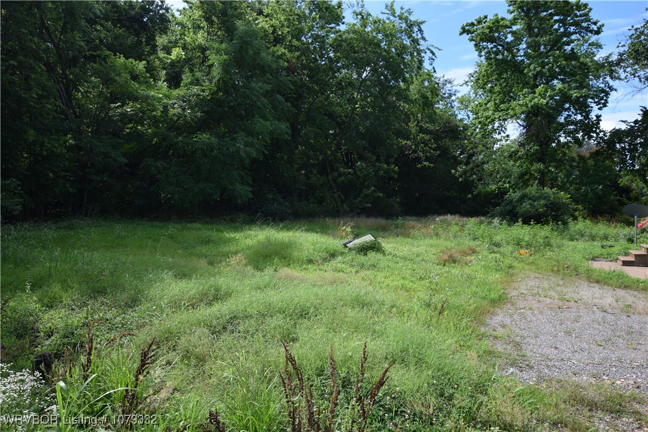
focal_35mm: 24
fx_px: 432
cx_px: 324
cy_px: 216
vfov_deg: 53.1
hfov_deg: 73.7
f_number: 8
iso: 200
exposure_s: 1/250
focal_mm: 16
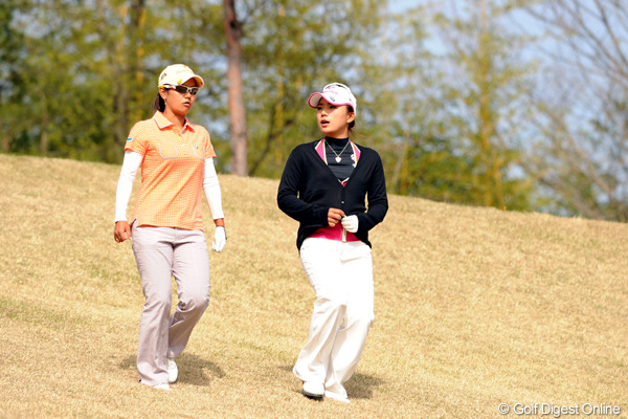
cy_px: 210
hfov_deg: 6.9
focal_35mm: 300
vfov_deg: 4.6
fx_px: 5233
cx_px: 314
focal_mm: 300
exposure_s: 1/2000
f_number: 5.6
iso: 640
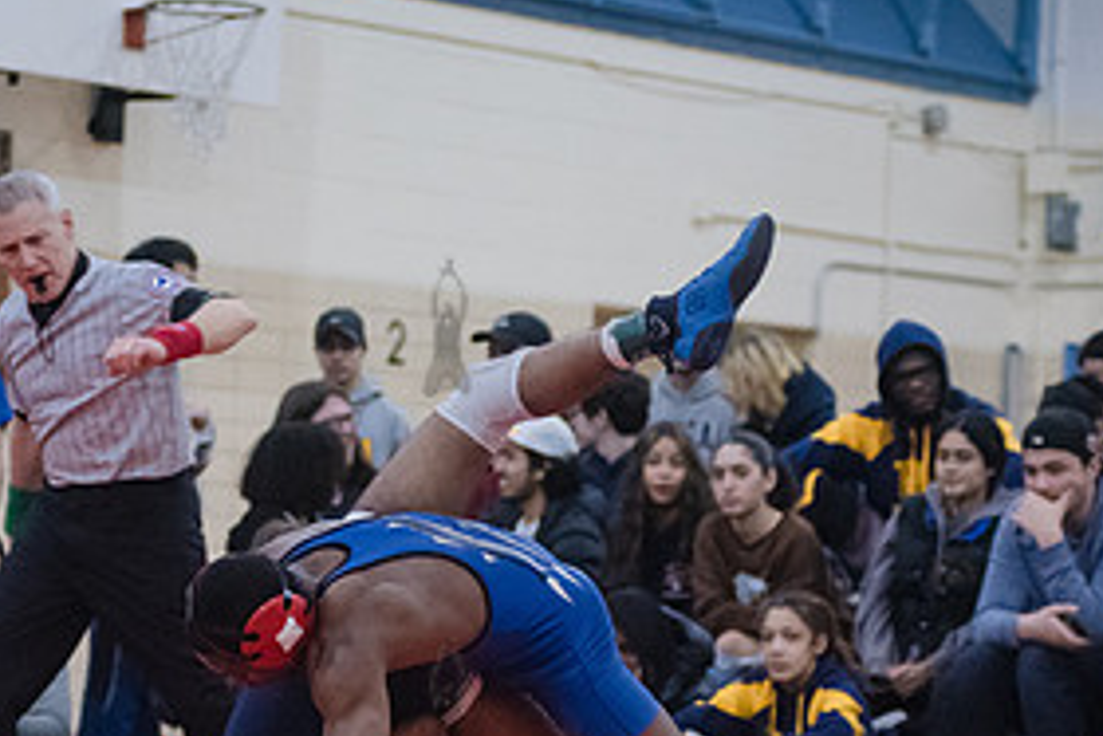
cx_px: 445
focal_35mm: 166
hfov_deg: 12.4
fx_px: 5088
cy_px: 706
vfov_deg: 8.2
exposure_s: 1/320
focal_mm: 80
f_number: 3.2
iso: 8000
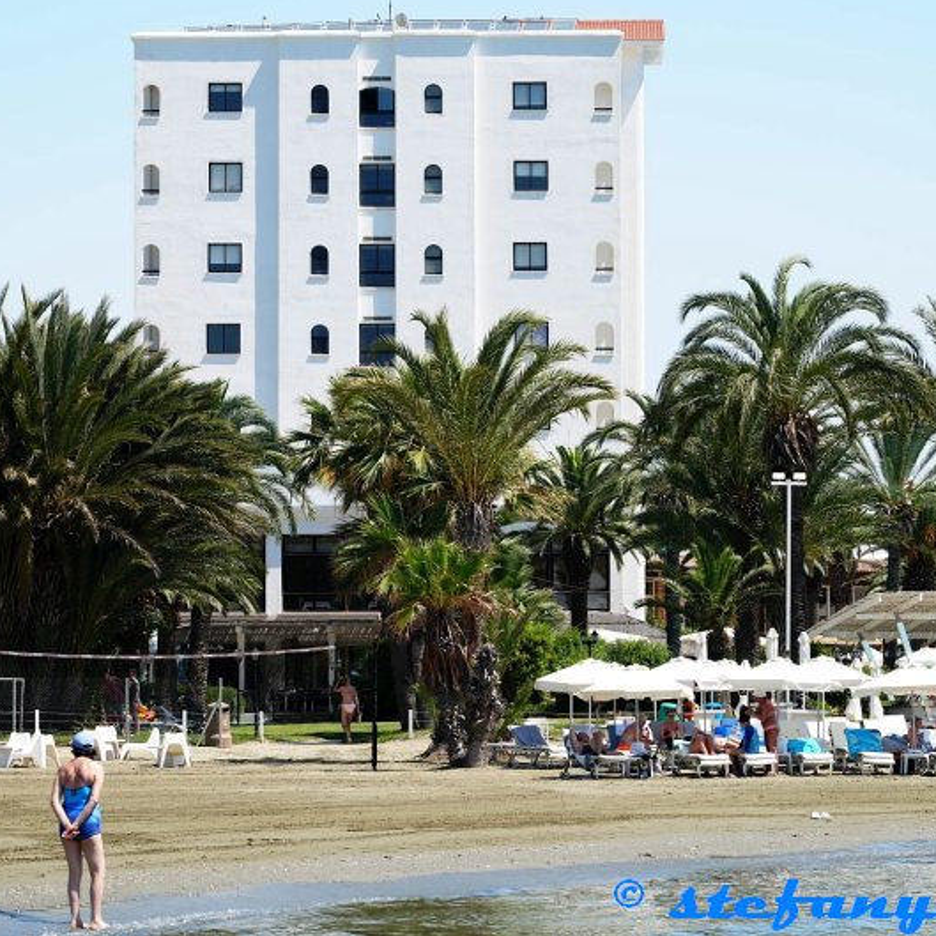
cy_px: 464
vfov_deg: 12.9
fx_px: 4130
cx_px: 462
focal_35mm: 135
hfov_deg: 12.9
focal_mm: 105
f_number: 8
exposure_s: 1/125
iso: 160
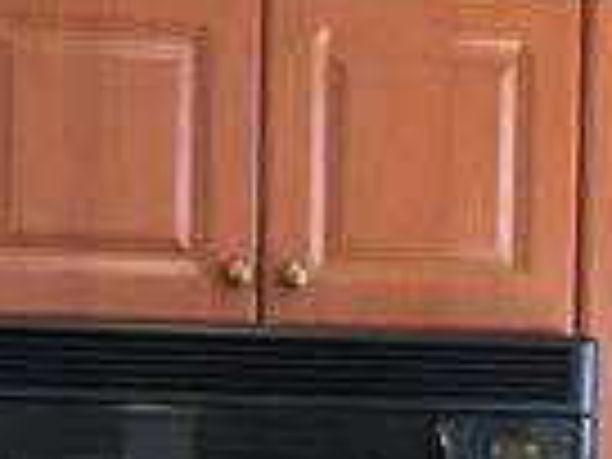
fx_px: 2404
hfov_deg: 13.8
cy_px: 774
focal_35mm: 136
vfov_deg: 10.4
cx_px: -225
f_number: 2.2
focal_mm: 4.15
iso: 100
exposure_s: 1/15
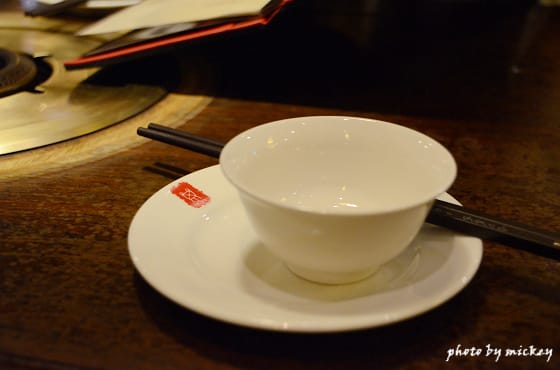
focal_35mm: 52
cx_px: 280
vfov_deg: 25.6
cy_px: 185
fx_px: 814
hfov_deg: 37.9
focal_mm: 35
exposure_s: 1/25
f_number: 4.2
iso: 2500
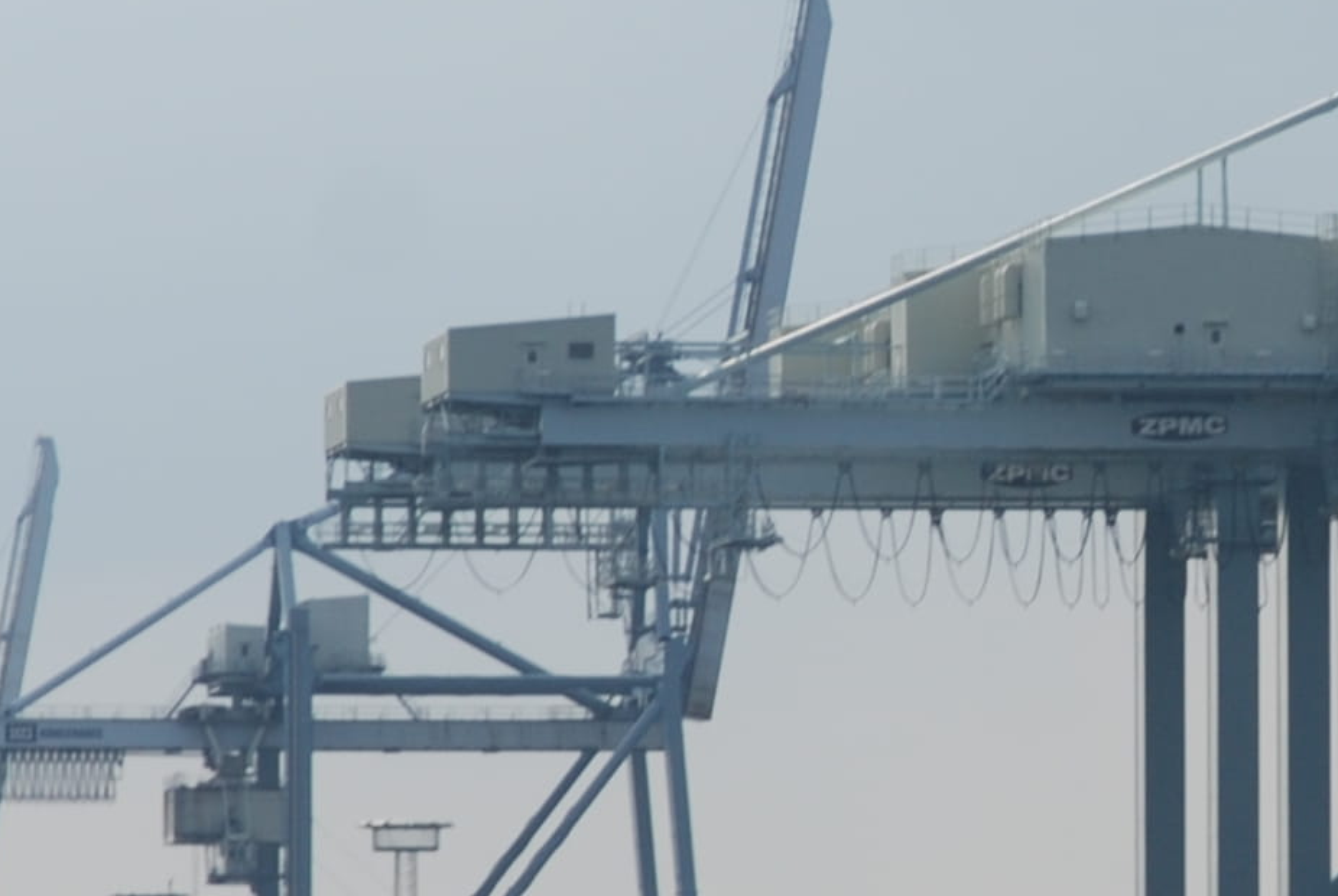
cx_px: 1422
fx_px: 14476
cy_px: 399
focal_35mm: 389
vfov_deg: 3.5
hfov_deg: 5.3
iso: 100
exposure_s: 1/640
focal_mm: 62
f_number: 6.3
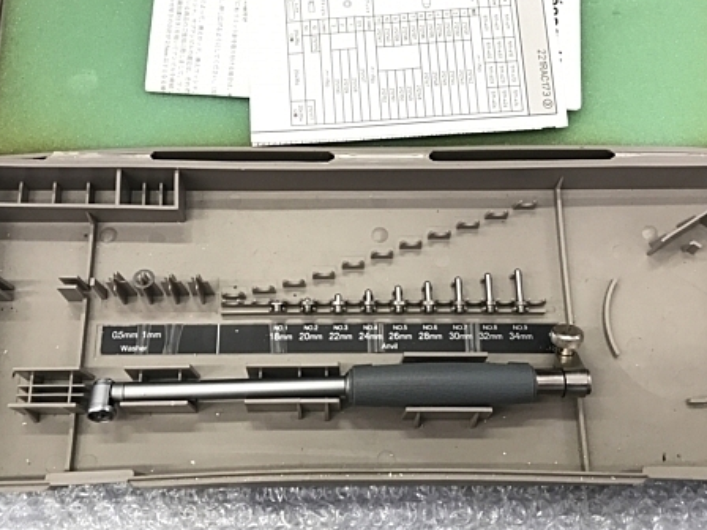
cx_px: 360
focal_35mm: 40
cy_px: 229
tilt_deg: -69.7
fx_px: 817
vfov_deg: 35.9
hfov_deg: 46.8
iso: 40
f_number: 1.8
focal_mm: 3.99
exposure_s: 1/24
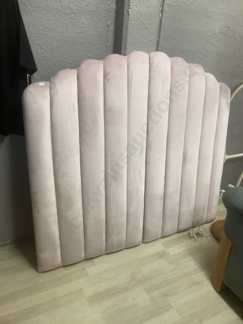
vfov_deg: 63.4
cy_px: 162
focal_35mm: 28
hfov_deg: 49.7
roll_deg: -4.0
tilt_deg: -22.8
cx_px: 122
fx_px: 262
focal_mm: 3.99
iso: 100
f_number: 1.8
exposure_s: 1/50
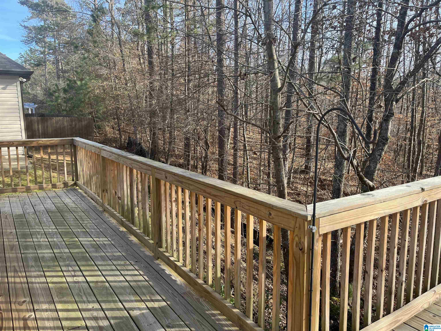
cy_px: 166
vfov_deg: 53.1
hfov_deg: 67.3
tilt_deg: -9.9
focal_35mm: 26
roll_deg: +0.5
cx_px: 220
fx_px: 331
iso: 50
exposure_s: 1/388
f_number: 1.6
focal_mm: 5.1
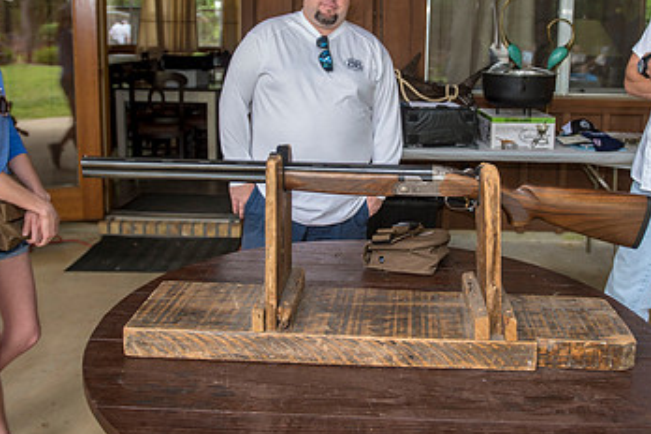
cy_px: 131
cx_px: 365
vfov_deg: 33.0
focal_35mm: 40
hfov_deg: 48.4
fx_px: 723
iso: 250
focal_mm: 24
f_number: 2.8
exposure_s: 1/250
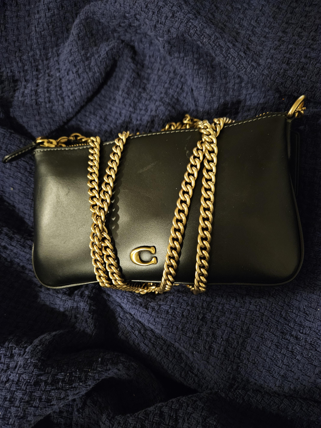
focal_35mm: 23
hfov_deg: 58.9
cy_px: 214
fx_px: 284
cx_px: 160
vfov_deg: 73.9
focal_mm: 5.4
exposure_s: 1/24
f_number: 1.8
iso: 1250
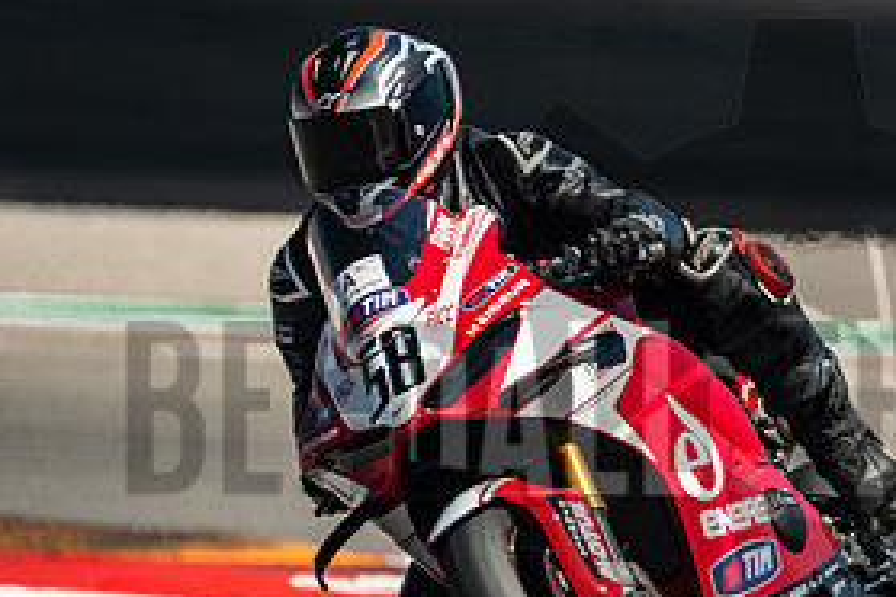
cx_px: 803
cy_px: 412
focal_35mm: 1246
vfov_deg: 1.1
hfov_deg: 1.7
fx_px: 31009
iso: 500
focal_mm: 400
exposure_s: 1/1250
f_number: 5.6
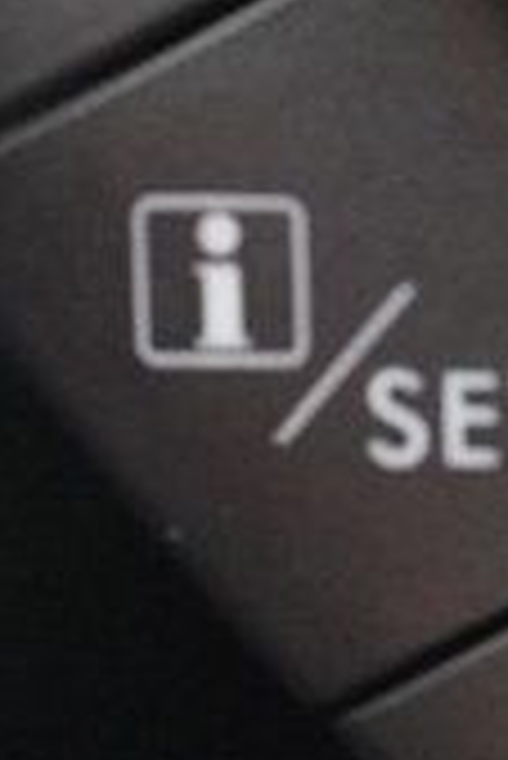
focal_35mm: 272
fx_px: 5745
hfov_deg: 5.0
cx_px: 566
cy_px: 376
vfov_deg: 7.6
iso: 6400
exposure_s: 1/250
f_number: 9
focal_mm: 30
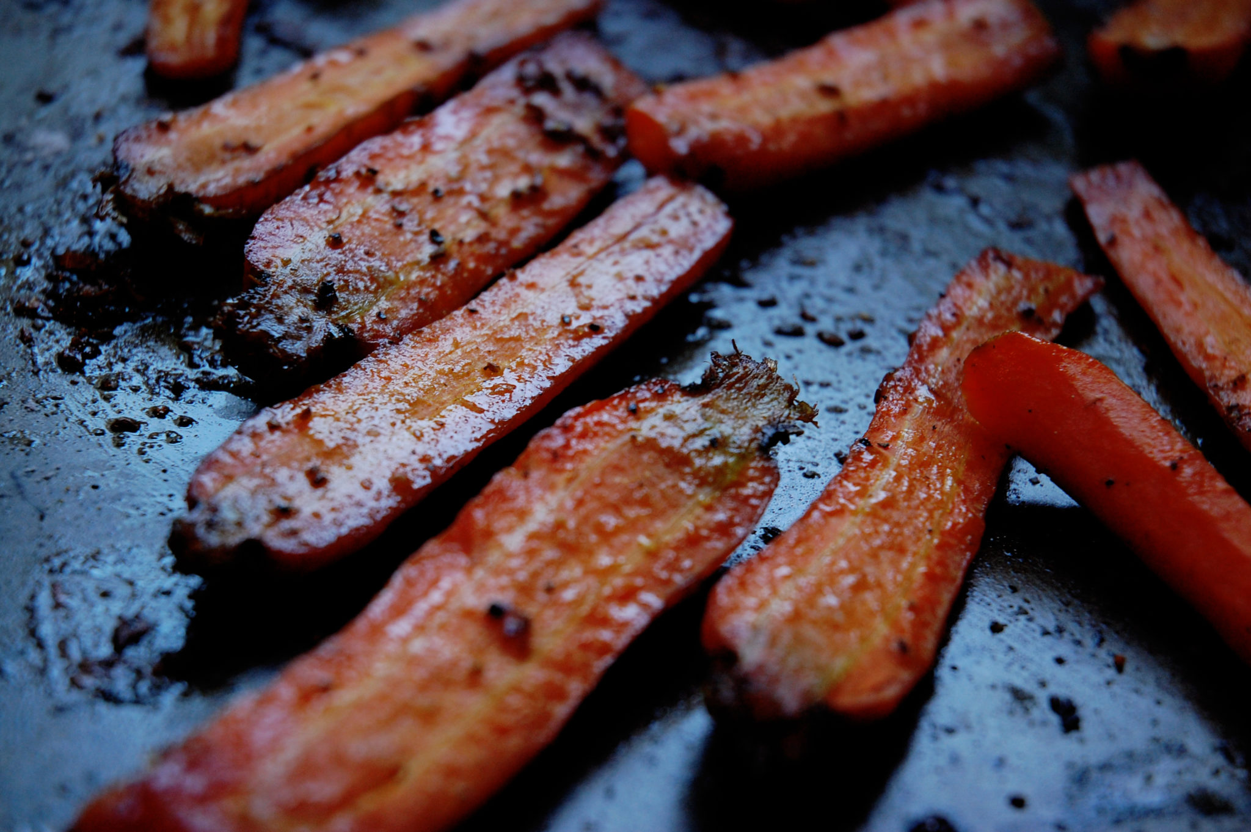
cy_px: 416
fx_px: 3125
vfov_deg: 15.2
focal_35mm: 90
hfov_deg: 22.6
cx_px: 626
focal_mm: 60
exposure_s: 1/50
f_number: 4.5
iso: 800
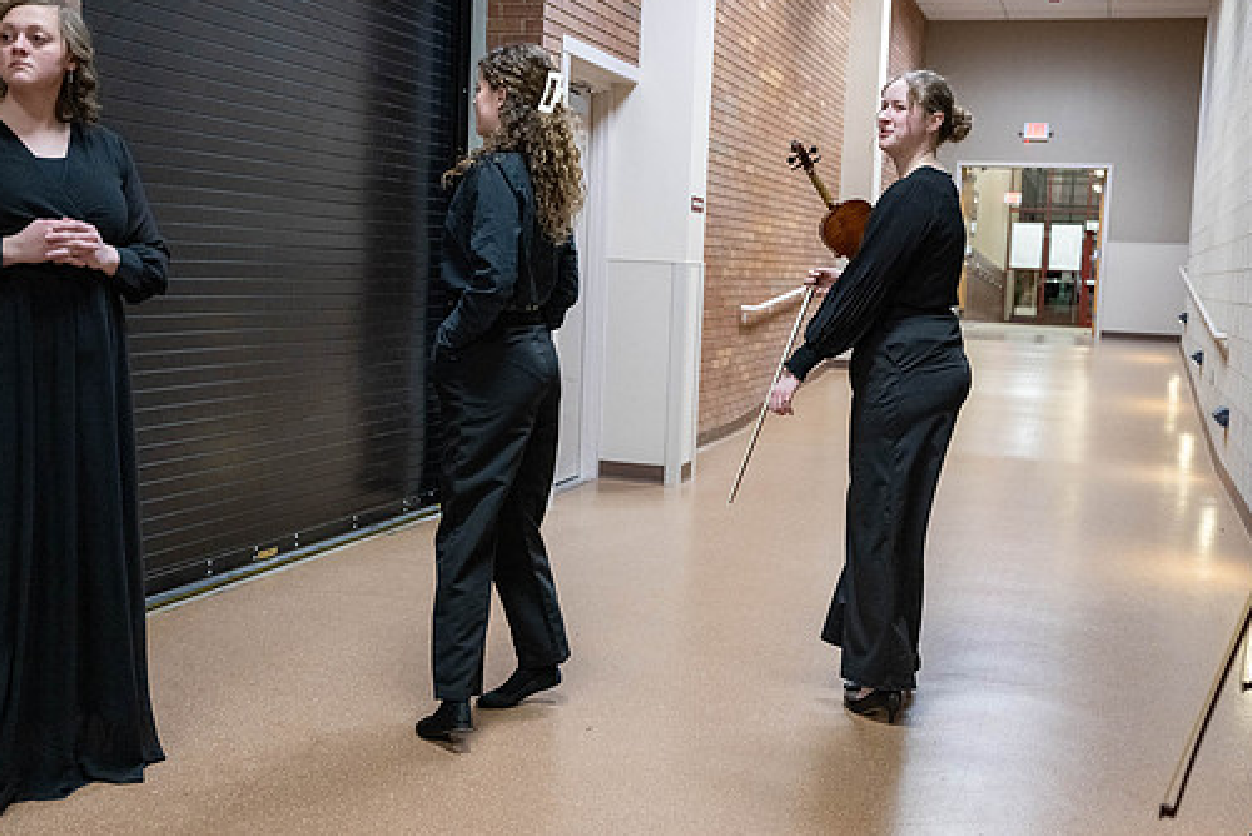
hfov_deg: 48.4
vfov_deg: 33.4
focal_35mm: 40
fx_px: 1392
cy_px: 407
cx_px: 649
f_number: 2.8
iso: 6400
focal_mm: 34.5
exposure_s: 1/250
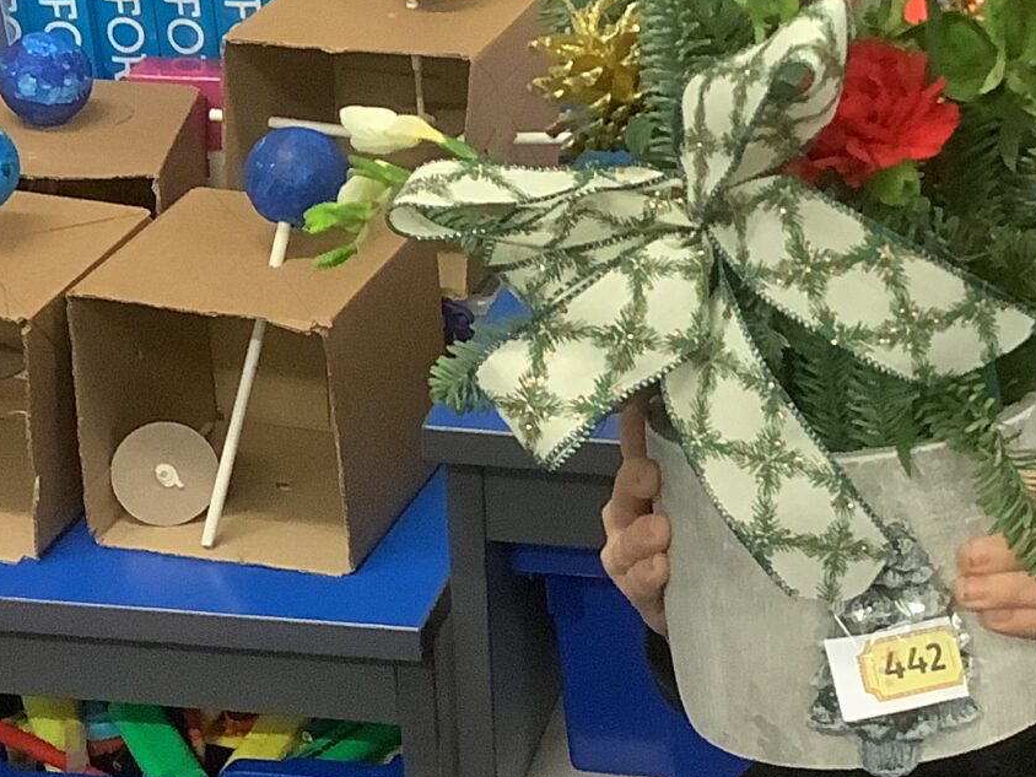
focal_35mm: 94
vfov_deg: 15.7
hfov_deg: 20.6
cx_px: 867
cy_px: 281
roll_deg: -1.4
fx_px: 2813
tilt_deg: -24.3
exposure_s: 1/40
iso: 250
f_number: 2.4
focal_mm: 3.3
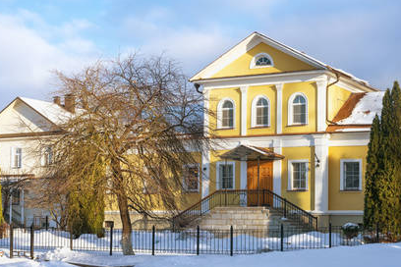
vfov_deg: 20.2
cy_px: 194
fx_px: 746
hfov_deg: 29.7
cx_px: 285
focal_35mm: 67
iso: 100
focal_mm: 38
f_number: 8
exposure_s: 1/320
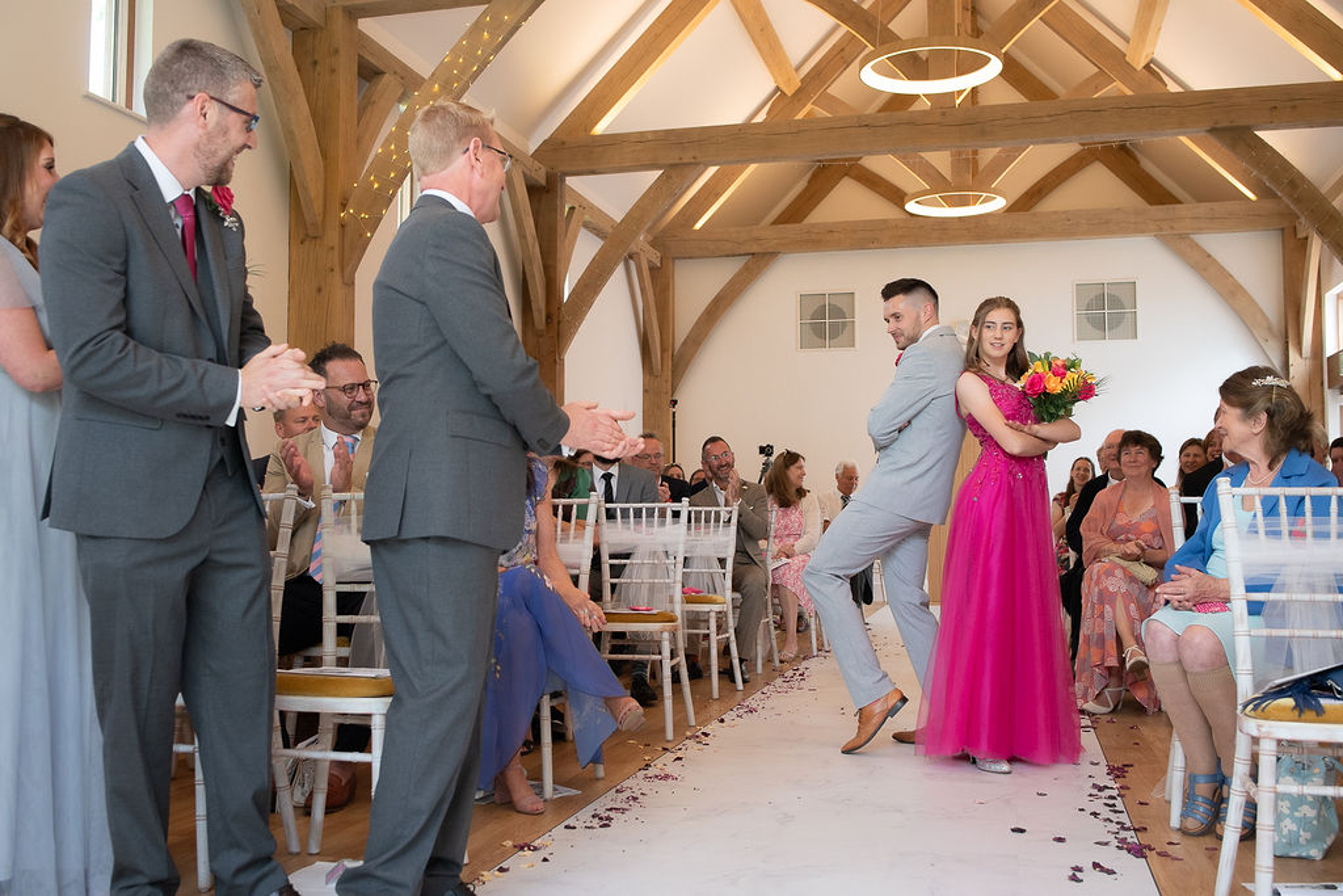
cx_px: 672
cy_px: 448
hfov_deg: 54.4
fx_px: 1306
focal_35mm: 35
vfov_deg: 37.9
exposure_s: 1/250
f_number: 4
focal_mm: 35
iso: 800
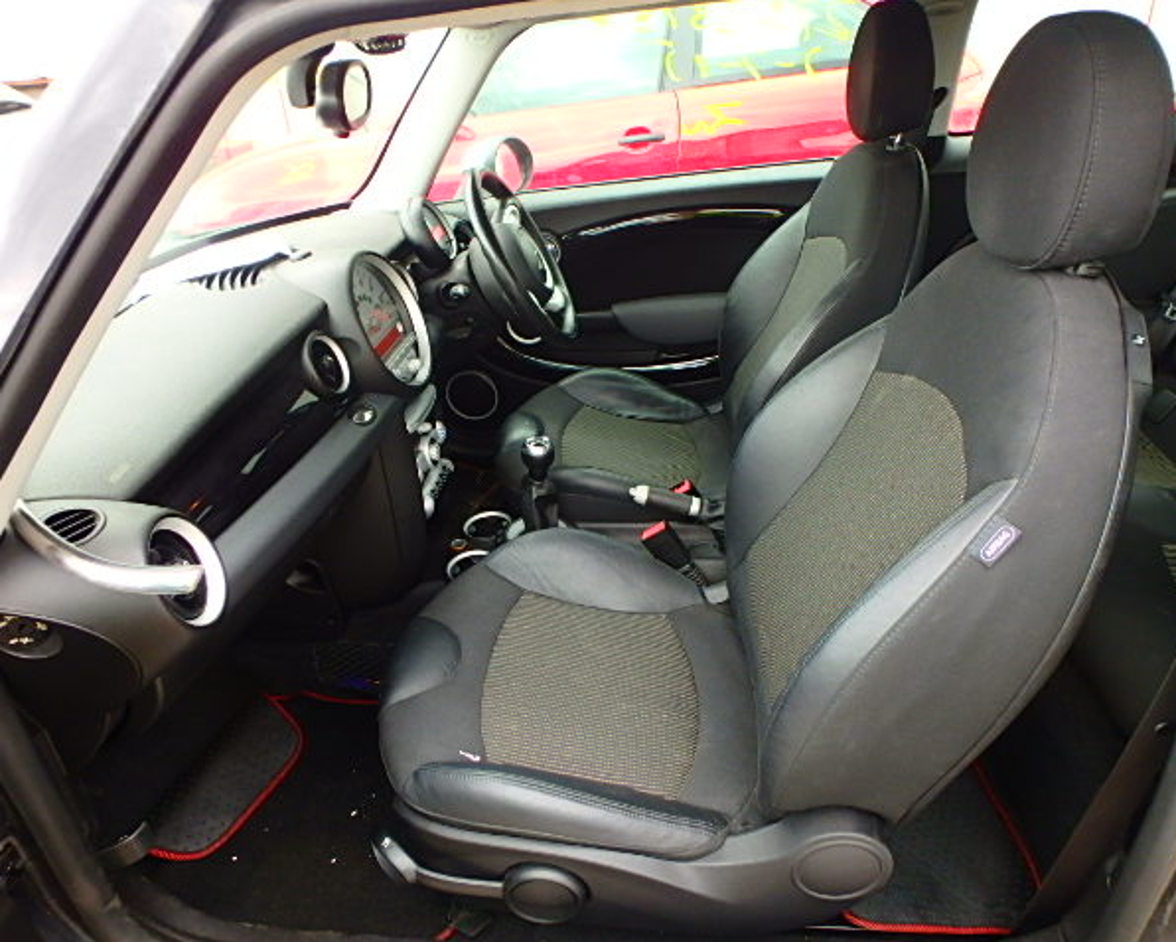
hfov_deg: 75.0
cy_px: 472
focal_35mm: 22
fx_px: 766
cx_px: 600
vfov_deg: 63.1
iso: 200
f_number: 3.5
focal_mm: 3.7
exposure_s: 1/50
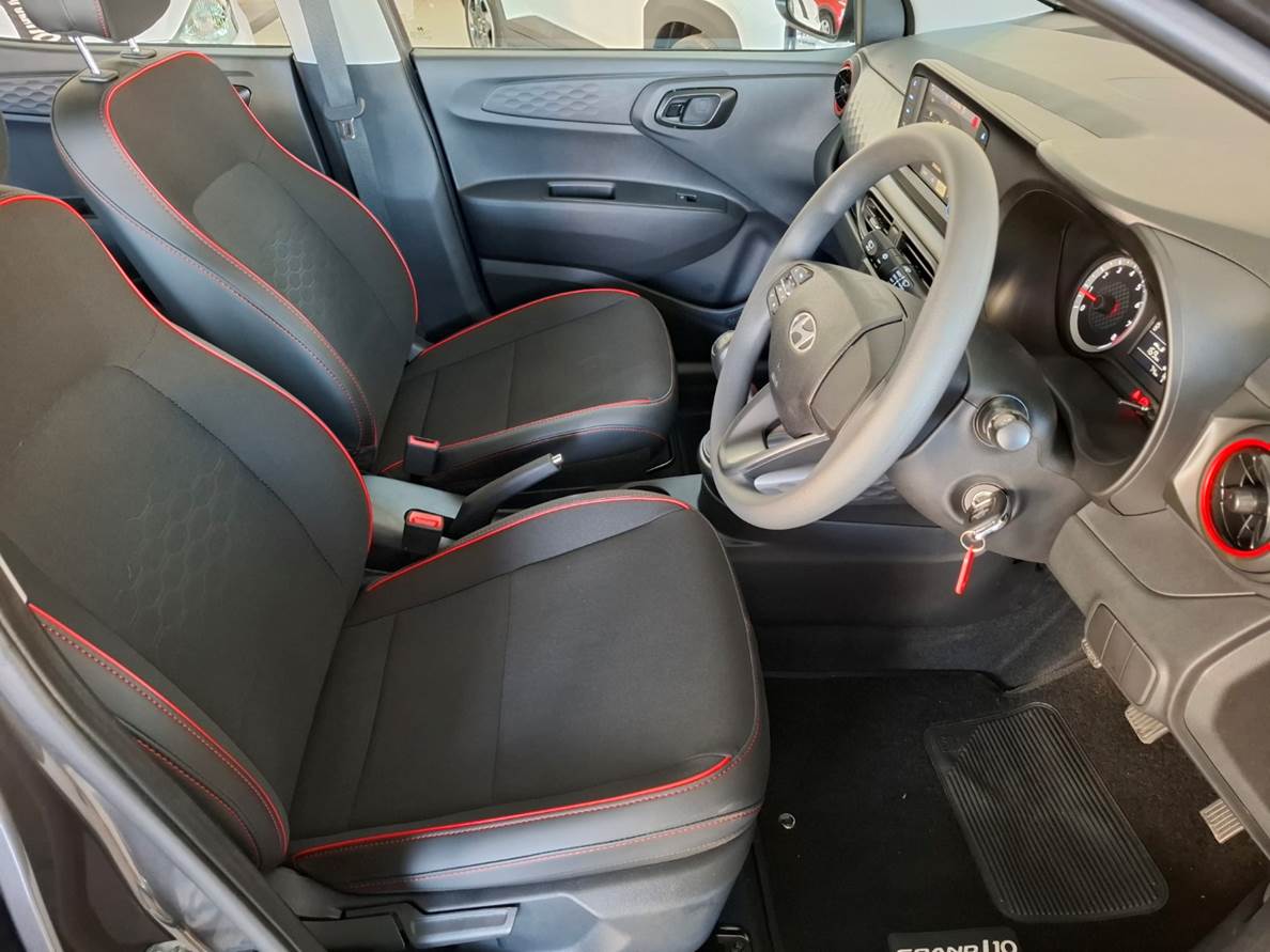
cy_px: 476
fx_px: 844
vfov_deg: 58.9
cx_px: 635
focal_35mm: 23
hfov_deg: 73.9
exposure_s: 1/25
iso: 800
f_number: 1.8
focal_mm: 5.54
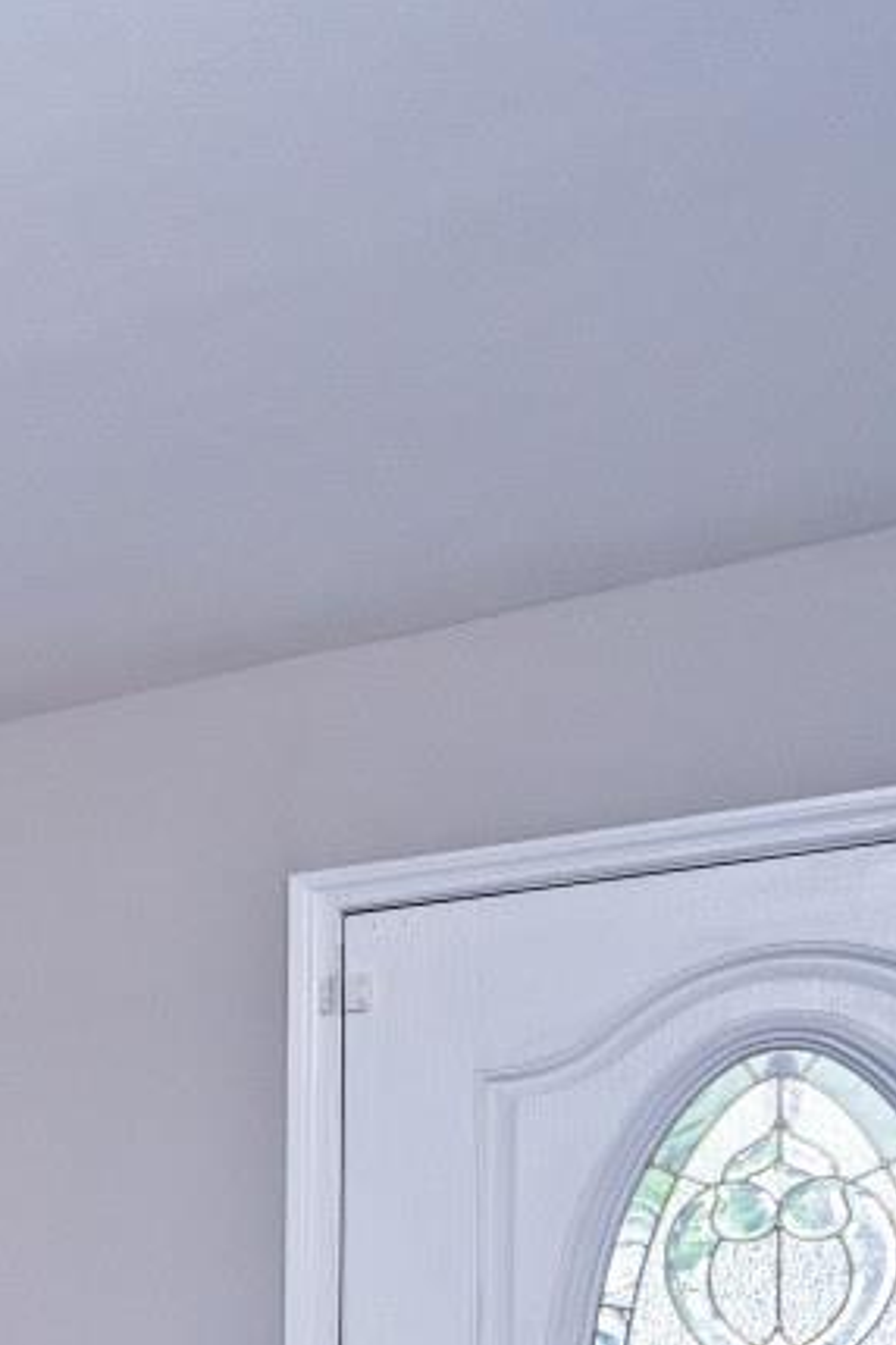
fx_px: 1829
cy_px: 1358
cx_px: -1062
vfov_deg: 36.2
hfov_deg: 16.8
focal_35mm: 49
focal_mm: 14
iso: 180
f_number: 5.6
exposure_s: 1/125
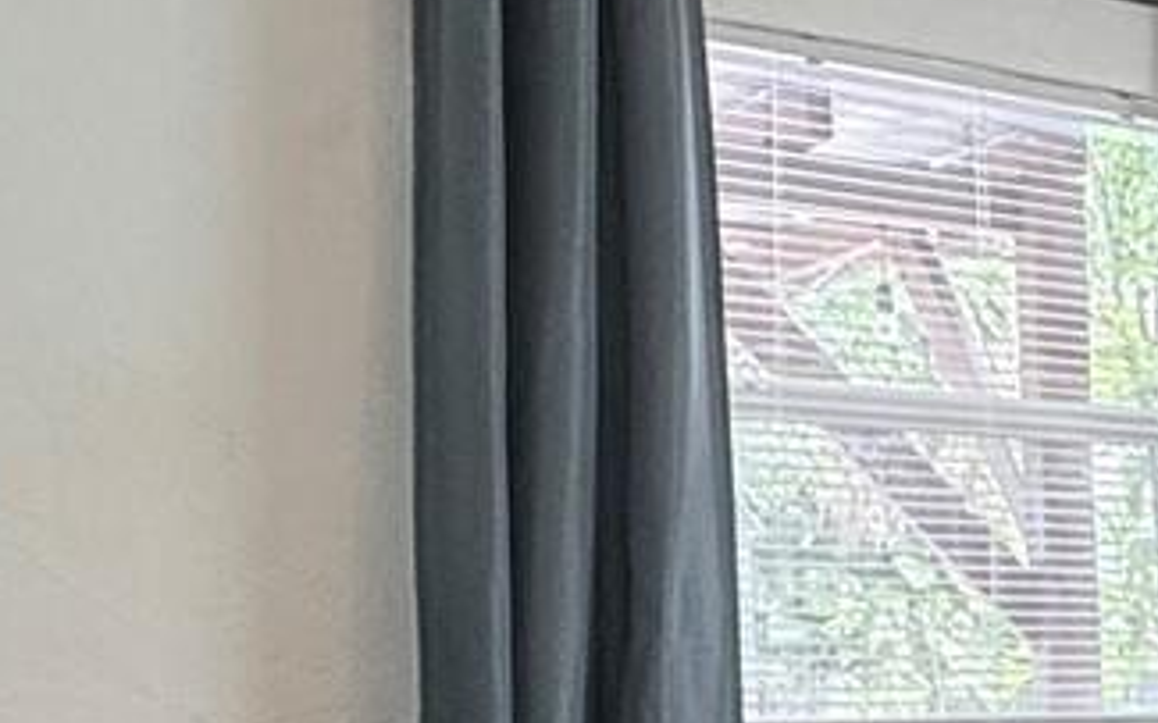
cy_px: 940
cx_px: 1842
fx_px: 2303
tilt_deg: -8.0
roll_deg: -1.2
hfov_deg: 22.1
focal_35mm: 73
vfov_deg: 16.8
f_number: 2.2
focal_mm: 2.22
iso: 200
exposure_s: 1/120
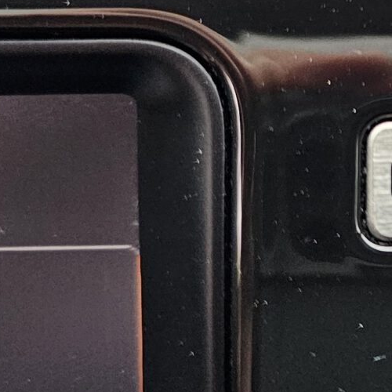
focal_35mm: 104
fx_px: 1332
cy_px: 51
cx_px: 719
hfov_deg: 14.6
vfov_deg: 16.5
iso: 500
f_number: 1.7
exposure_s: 1/170
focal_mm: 6.3
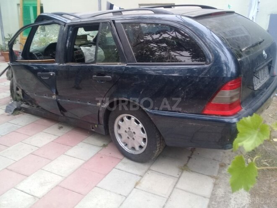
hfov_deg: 58.4
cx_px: 138
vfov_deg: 45.4
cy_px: 104
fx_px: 248
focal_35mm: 31
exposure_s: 1/33
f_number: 2.2
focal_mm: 3.3
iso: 64
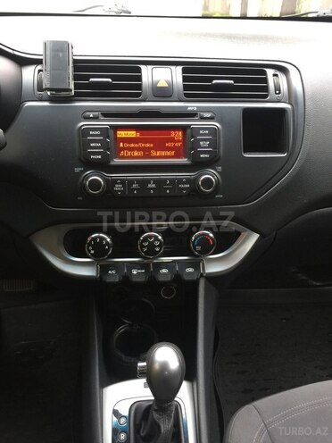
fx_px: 371
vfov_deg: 61.7
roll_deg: -3.6
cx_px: 166
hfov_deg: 48.2
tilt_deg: -30.8
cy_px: 222
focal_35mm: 29
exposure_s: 1/17
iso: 64
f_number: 2.2
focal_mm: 4.15
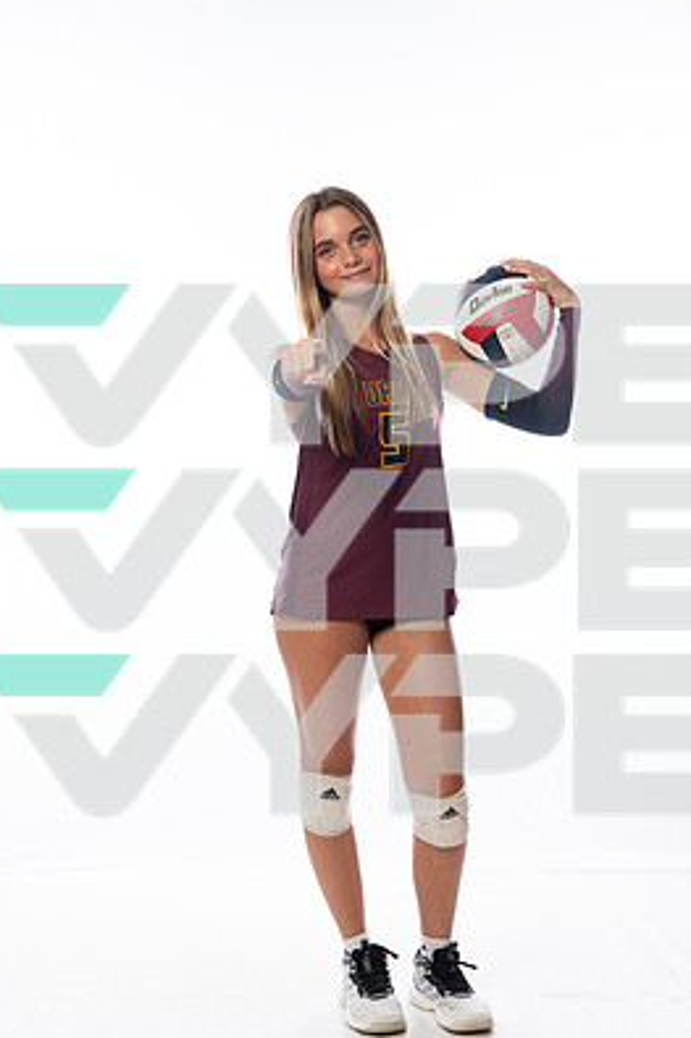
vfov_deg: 35.1
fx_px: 1642
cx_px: 365
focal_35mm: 57
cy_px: 552
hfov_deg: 23.8
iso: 640
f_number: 5.6
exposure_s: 1/250
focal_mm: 50
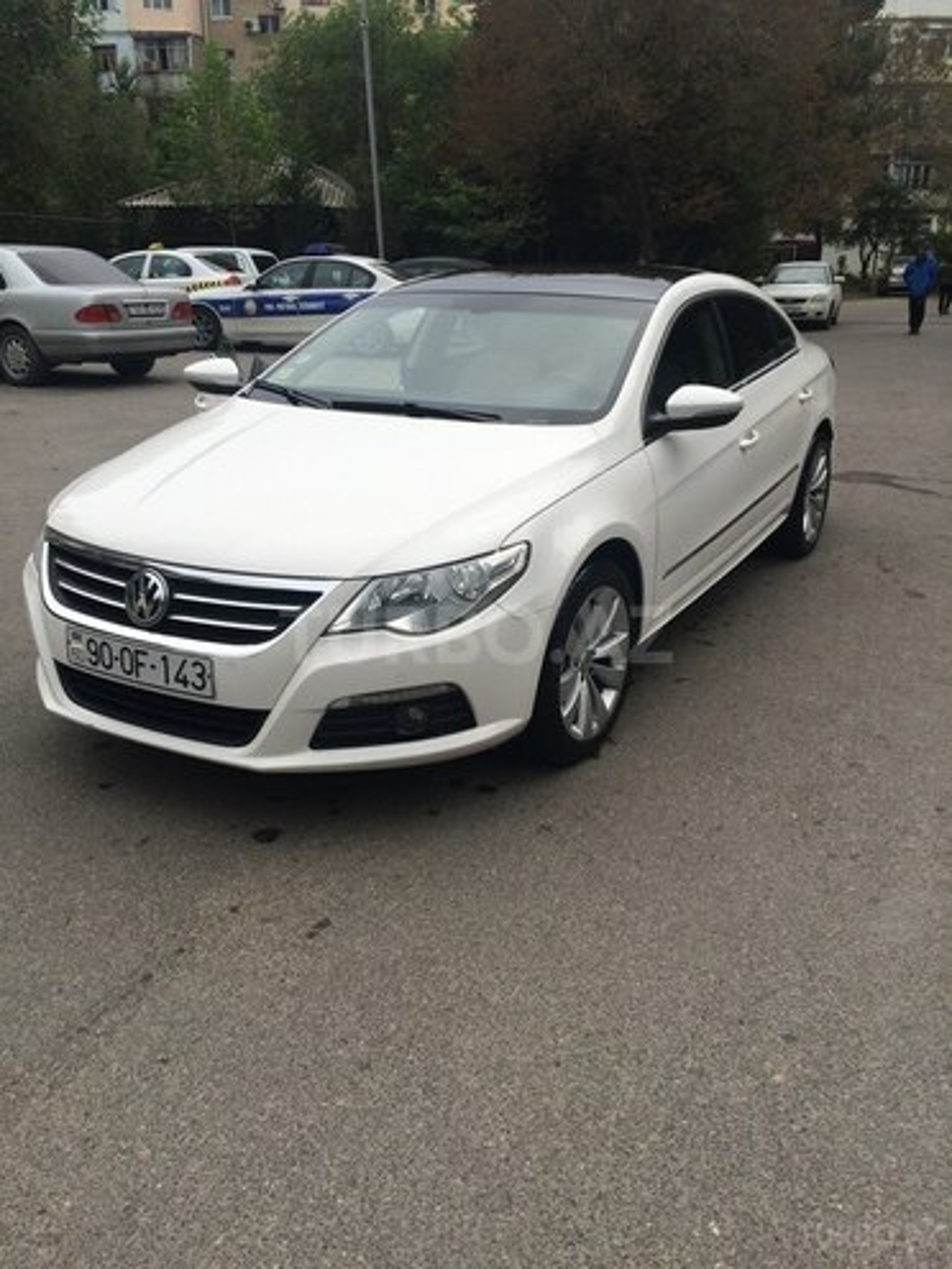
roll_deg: +1.9
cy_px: 634
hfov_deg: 48.2
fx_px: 1063
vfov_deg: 61.7
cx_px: 476
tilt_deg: -21.6
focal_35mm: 29
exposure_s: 1/789
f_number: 2.2
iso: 32
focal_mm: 4.15
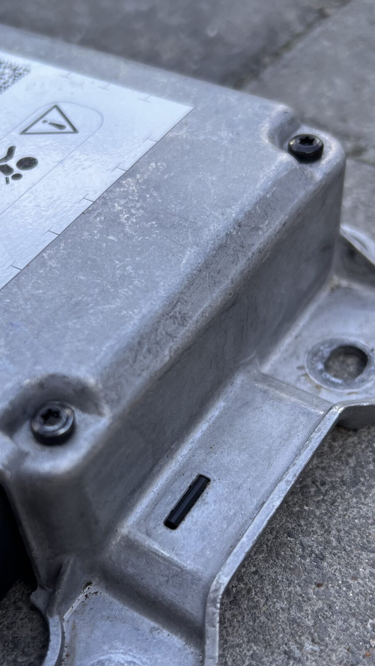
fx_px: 796
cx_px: 137
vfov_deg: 45.3
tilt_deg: -50.5
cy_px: 387
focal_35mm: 45
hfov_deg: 26.4
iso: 50
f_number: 1.5
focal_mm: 5.7
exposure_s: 1/1280
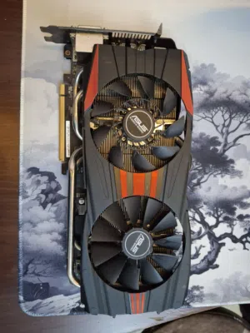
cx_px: 125
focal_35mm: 25
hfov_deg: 54.9
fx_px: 241
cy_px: 166
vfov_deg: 69.4
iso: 1600
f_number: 1.8
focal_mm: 4.69
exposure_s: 1/20
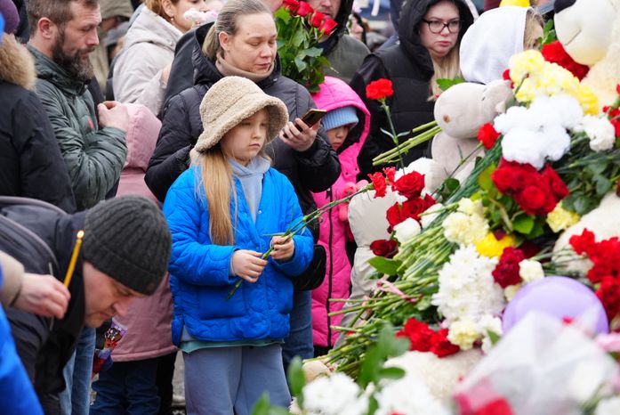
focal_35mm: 118
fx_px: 2034
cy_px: 208
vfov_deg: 11.6
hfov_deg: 17.3
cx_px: 310
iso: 1250
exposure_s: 1/400
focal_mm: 118
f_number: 5
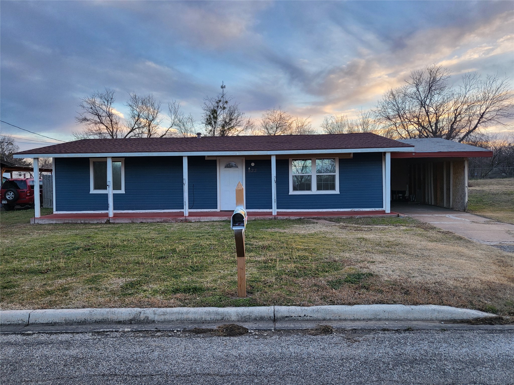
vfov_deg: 53.1
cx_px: 257
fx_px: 386
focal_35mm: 26
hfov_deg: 67.3
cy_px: 192
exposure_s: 1/150
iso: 50
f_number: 1.8
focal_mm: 4.25
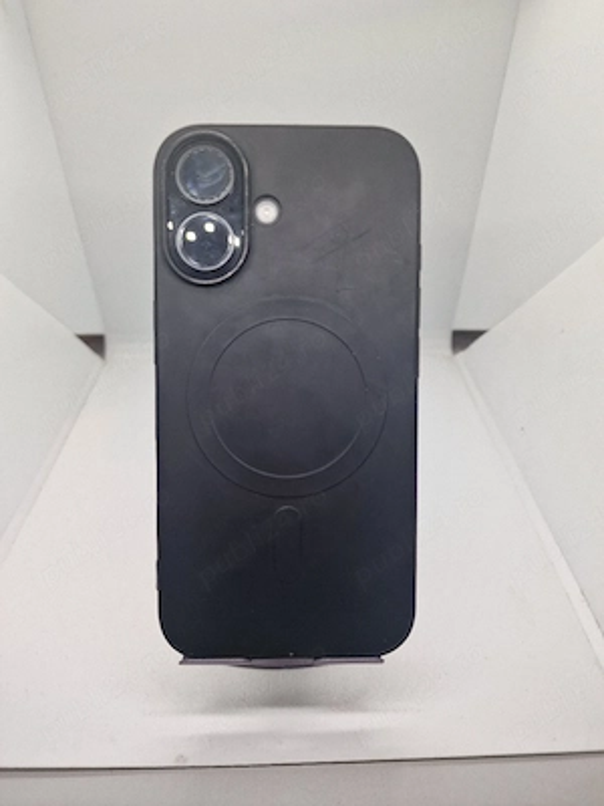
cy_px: 403
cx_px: 302
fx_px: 535
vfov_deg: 73.9
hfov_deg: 58.9
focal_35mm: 23
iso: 50
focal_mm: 6.4
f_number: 1.8
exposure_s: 1/182
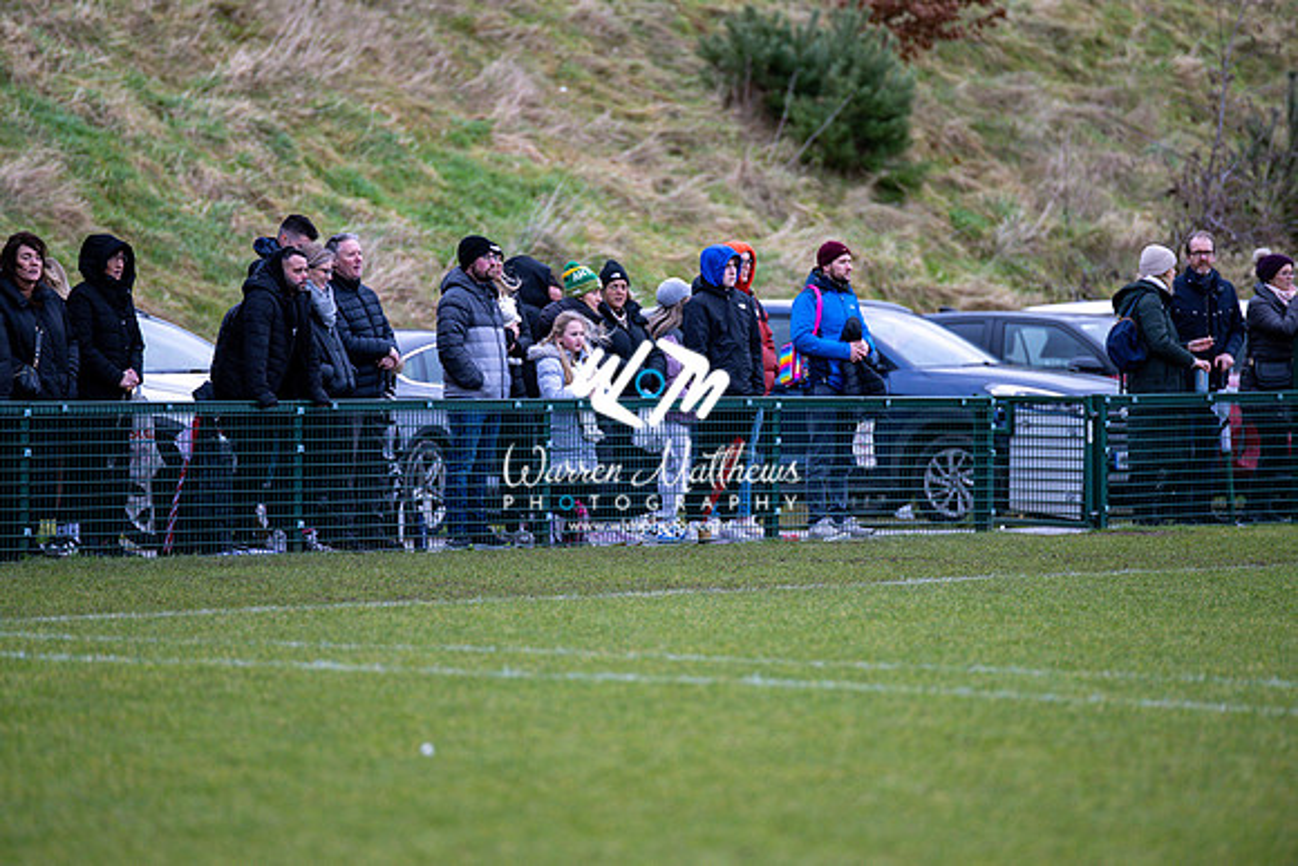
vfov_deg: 4.6
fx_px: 10819
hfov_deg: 6.9
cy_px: 433
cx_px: 649
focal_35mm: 300
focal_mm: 300
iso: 1000
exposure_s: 1/400
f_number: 2.8
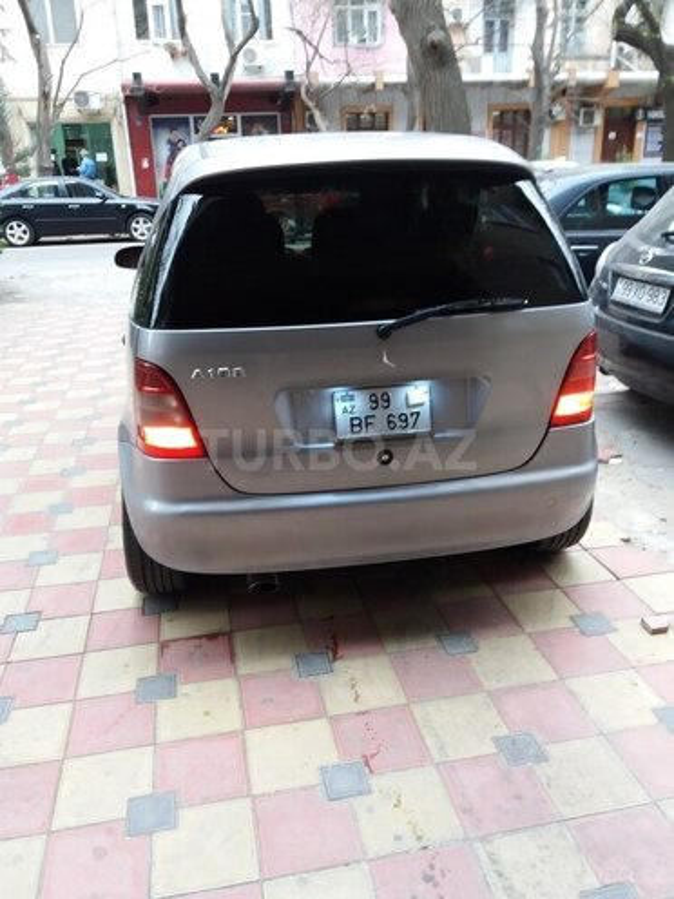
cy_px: 450
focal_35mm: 28
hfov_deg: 49.7
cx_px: 337
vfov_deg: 63.4
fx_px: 727
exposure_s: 1/33
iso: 160
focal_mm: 3.7
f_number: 1.9
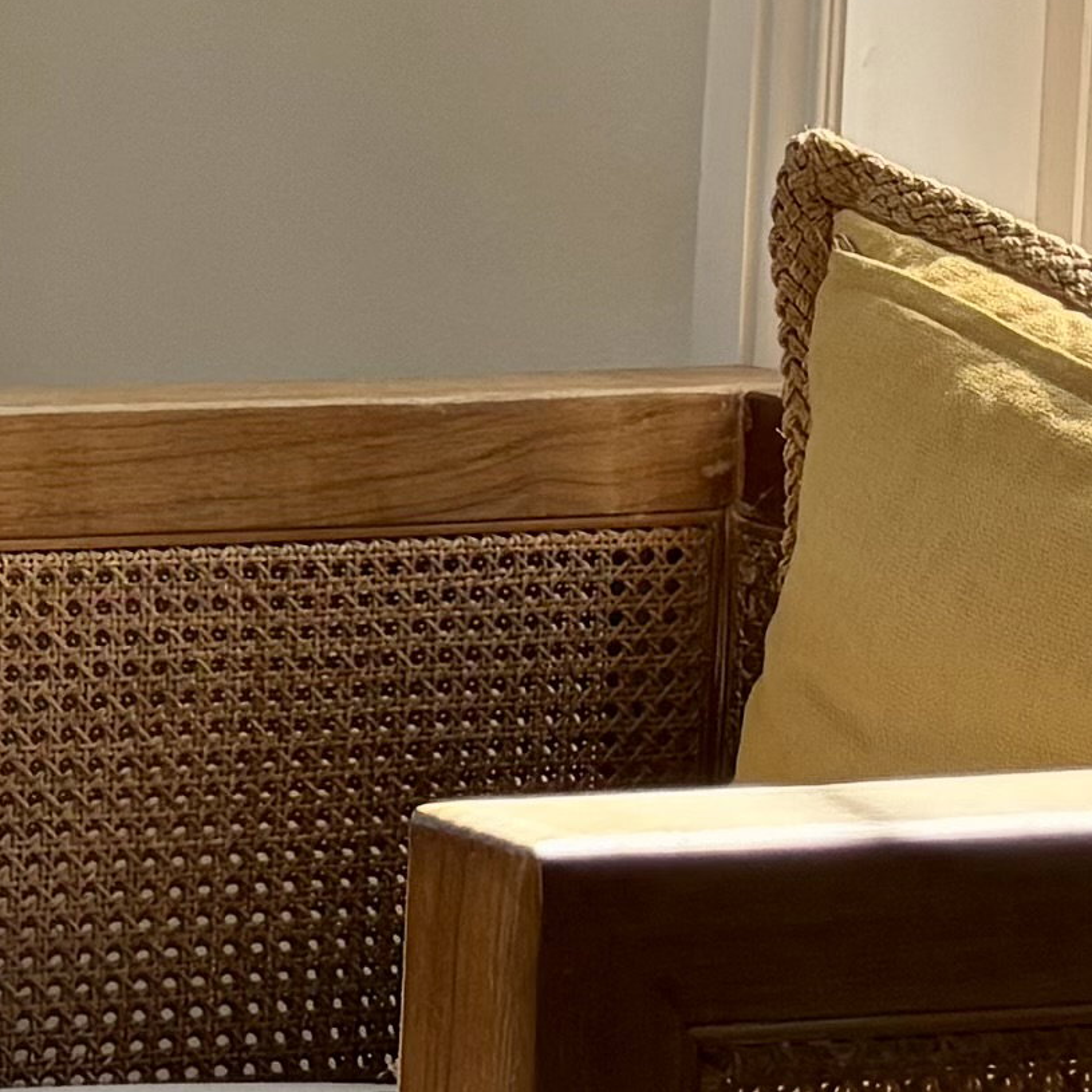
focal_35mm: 161
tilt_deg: -3.6
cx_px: -1736
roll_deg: -1.4
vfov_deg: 10.7
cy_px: -150
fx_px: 5746
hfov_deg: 9.4
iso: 50
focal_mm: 5.96
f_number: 1.6
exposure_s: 1/597
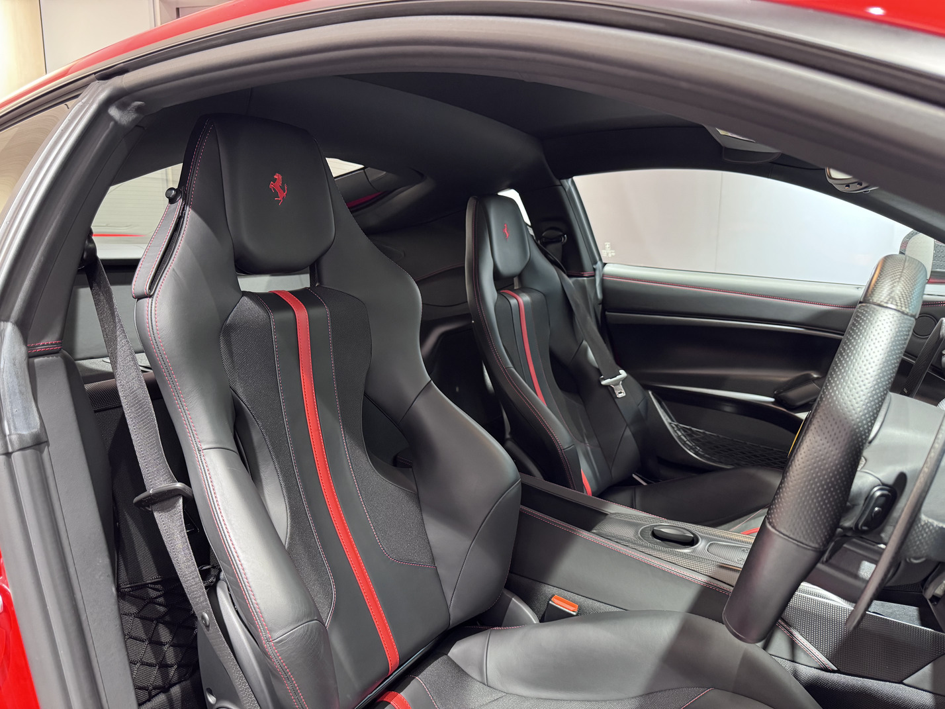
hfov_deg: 71.6
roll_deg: -0.4
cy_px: 354
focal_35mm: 24
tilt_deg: -10.8
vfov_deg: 56.8
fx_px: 655
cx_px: 472
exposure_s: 1/50
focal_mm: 6.76
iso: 500
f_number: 1.78
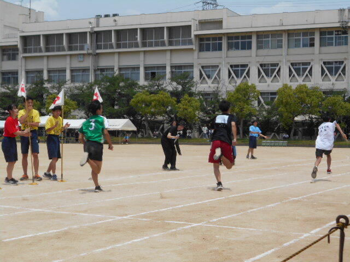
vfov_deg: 22.3
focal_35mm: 66
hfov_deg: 29.4
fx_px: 667
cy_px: 131
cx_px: 175
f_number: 5.3
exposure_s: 1/1000
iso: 80
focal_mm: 11.6
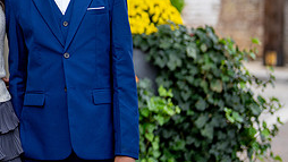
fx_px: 1008
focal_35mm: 132
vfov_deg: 9.2
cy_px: 26
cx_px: -37
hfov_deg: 15.8
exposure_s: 1/2000
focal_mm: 50
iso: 100
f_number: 1.2
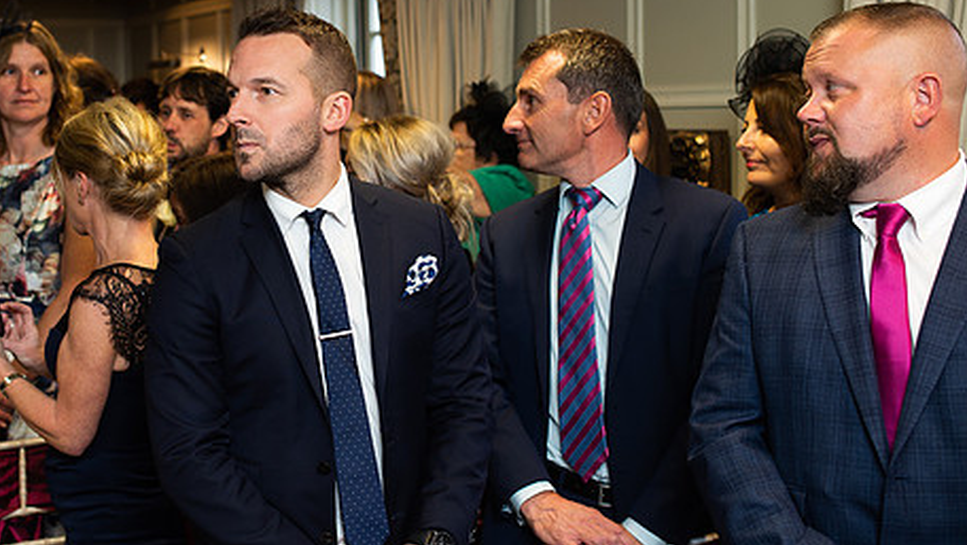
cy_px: 176
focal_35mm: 54
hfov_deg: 38.0
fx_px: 1385
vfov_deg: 22.2
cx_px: 309
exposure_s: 1/100
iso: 400
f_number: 3.2
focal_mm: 35
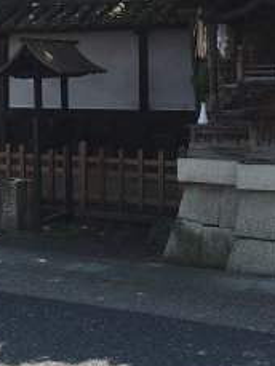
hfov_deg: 19.2
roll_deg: -0.1
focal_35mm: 76
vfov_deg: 25.2
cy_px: 77
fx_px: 804
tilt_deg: -0.8
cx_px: 46
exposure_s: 1/879
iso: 32
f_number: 2.2
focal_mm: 4.15
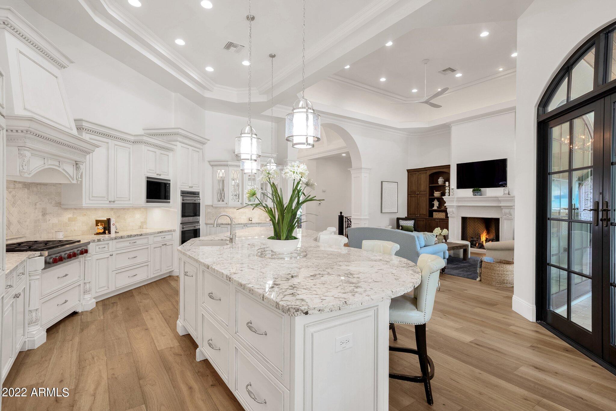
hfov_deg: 93.3
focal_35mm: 17
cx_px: 308
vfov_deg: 70.5
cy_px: 206
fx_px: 291
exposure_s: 1/2.5
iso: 100
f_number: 8
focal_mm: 17
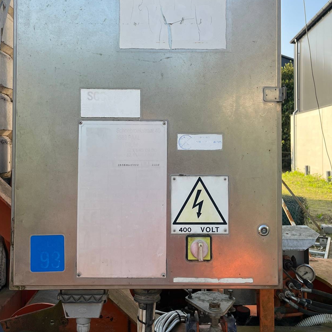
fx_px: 412
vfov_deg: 43.5
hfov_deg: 43.9
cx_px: 161
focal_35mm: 38
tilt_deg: +2.0
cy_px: 126
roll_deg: -0.1
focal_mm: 5.1
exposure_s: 1/718
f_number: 1.6
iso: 50
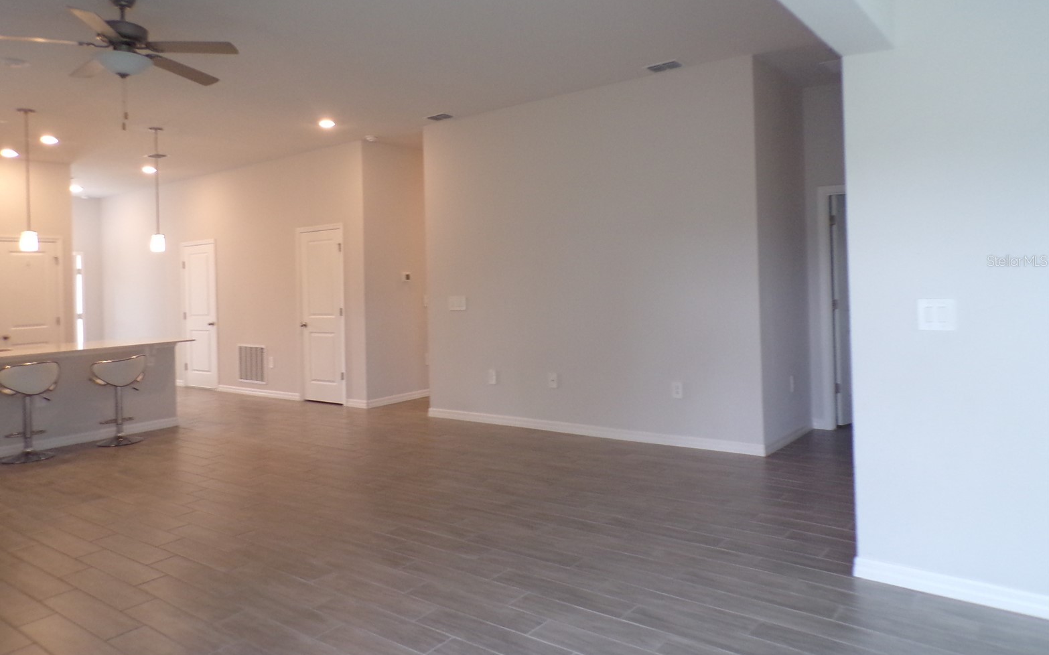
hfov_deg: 70.4
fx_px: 743
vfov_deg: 47.3
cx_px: 514
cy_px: 261
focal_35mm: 26
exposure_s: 1/34
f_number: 3
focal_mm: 4.3
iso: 200
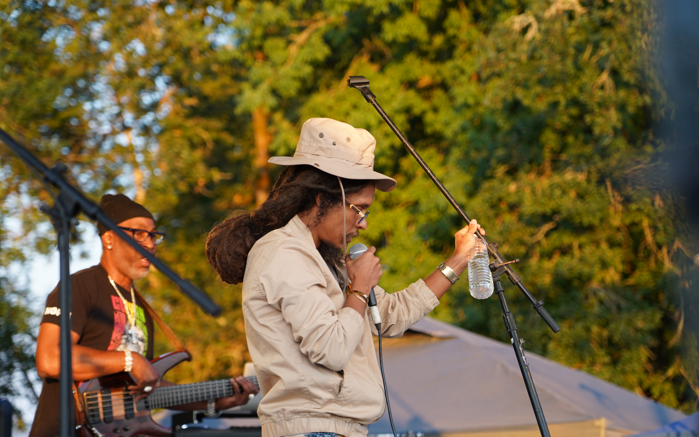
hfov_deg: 19.3
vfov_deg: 12.1
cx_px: 352
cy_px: 225
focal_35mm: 108
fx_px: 2057
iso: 400
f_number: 4
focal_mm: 105
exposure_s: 1/160
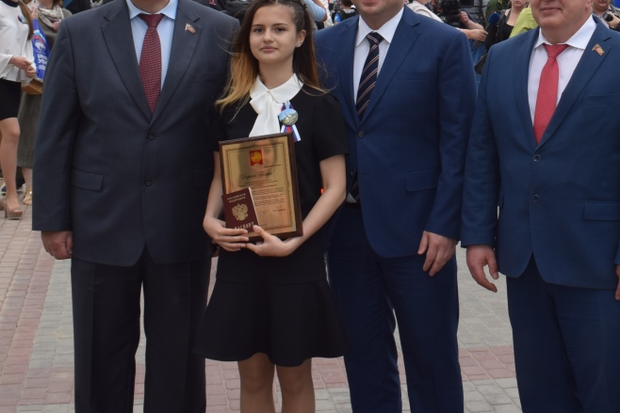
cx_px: 467
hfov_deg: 34.8
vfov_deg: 23.9
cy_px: 95
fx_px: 965
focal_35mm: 56
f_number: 8
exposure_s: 1/200
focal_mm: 24
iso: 100
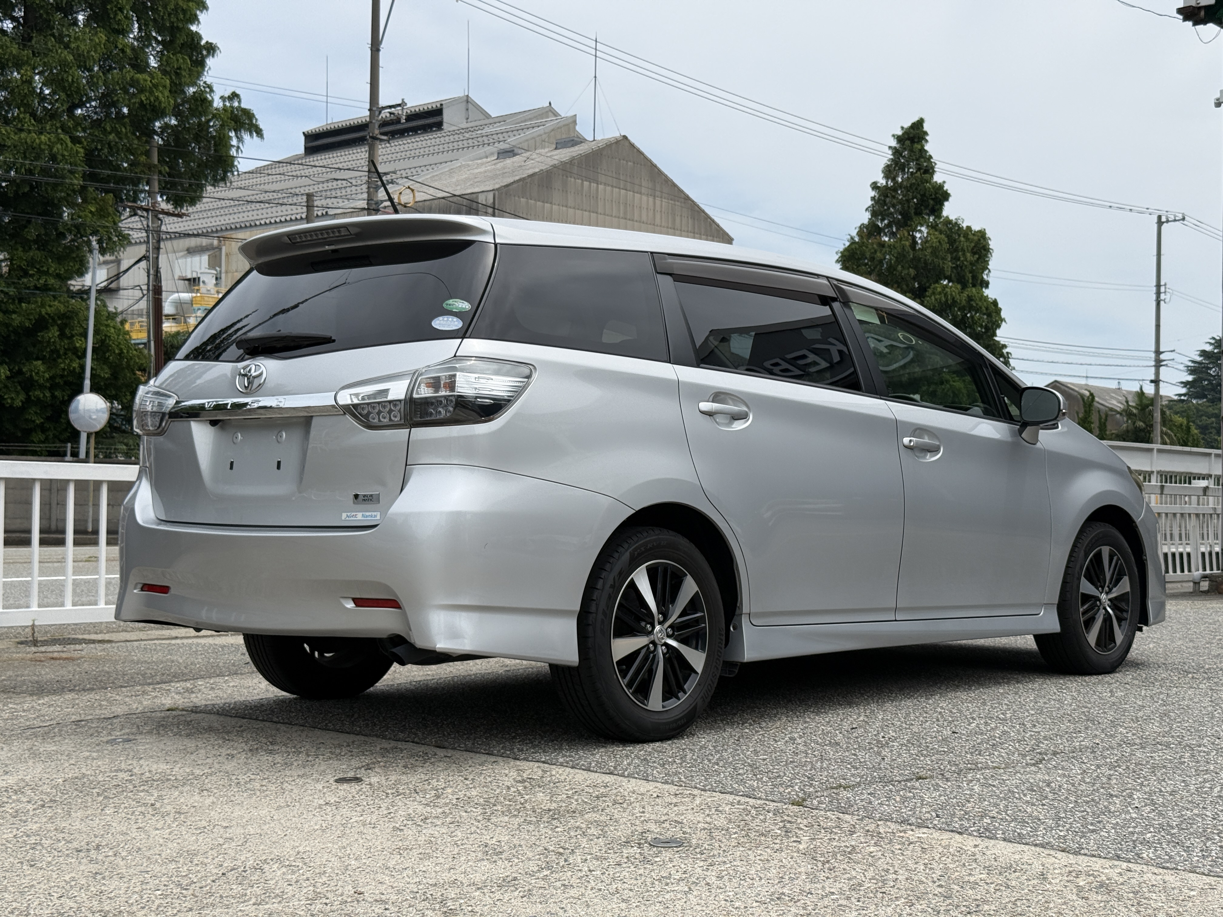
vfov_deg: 30.3
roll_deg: -1.3
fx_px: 1696
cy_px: 458
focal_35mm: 48
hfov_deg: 39.7
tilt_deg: +1.4
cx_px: 612
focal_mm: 6.76
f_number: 1.78
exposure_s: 1/5587
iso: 64
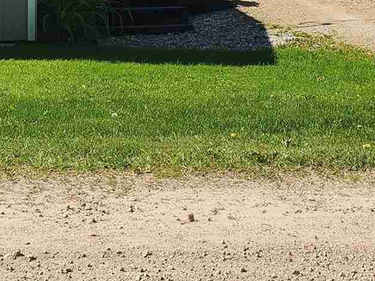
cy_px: -110
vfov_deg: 12.7
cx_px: 153
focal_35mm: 112
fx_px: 1213
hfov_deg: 17.6
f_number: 1.8
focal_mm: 6.4
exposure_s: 1/1242
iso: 12
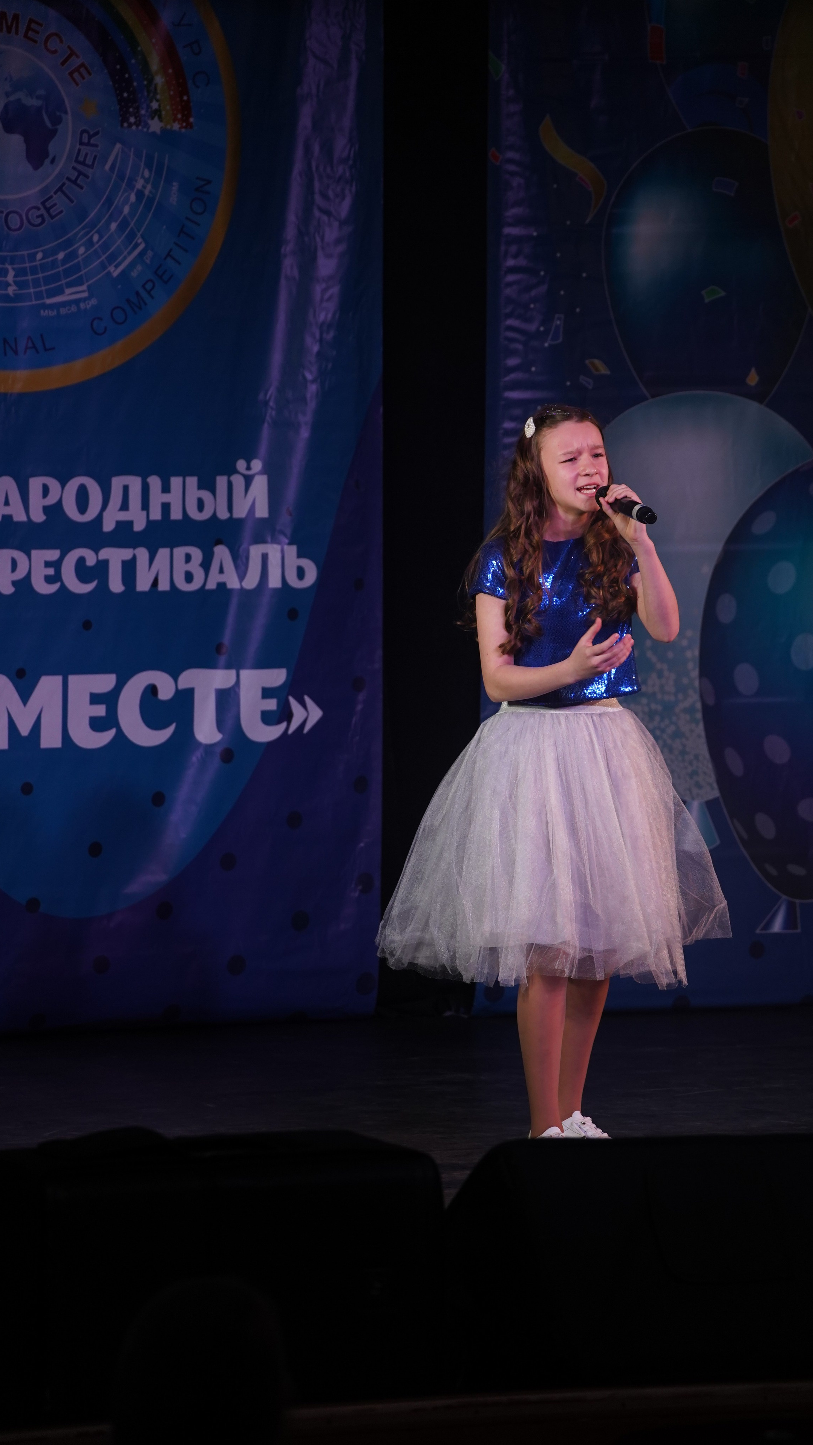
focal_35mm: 172
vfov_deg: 12.5
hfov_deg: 7.1
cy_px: 722
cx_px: 473
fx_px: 6592
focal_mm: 164
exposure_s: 1/250
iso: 1600
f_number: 5.6
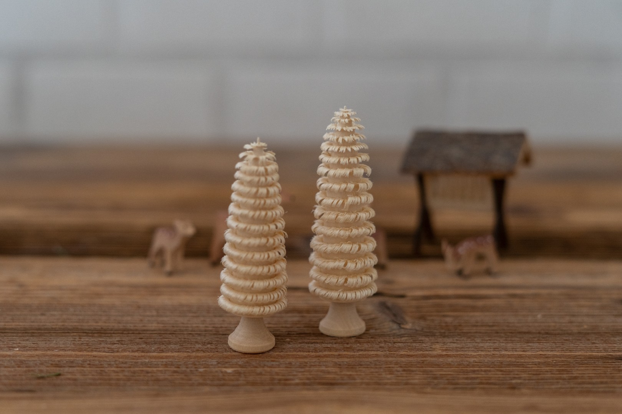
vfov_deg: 27.0
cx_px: 311
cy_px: 207
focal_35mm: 50
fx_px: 864
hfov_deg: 39.6
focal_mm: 50
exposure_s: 1/60
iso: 1250
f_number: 3.2
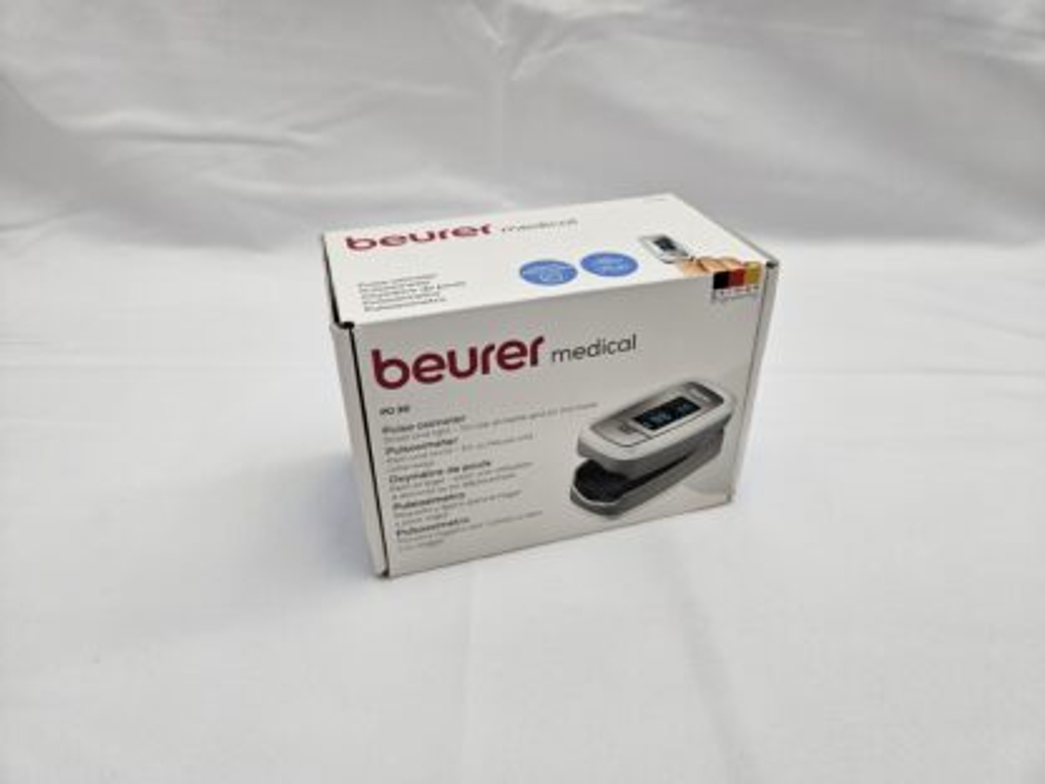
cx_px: 522
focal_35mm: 23
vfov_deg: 58.9
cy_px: 392
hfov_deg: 73.9
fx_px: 694
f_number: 1.8
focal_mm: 5.4
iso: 25
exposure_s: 1/163
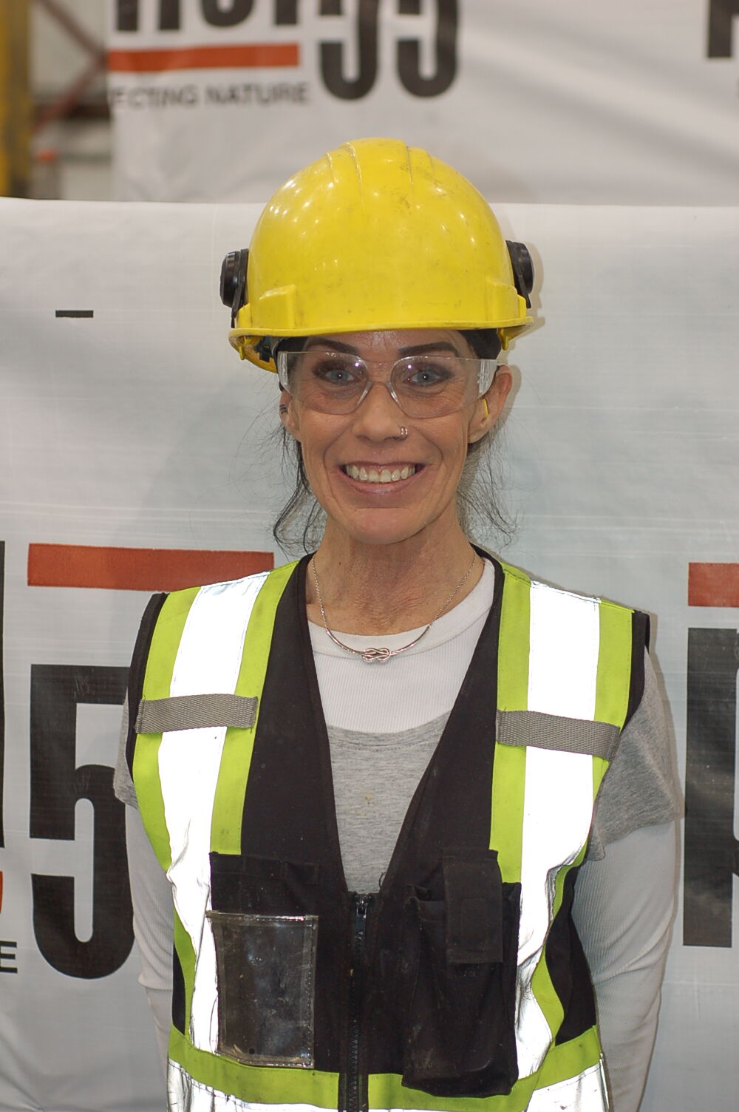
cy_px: 556
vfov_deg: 27.0
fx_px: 2313
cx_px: 370
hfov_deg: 18.1
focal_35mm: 75
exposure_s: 1/60
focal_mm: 50
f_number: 2.8
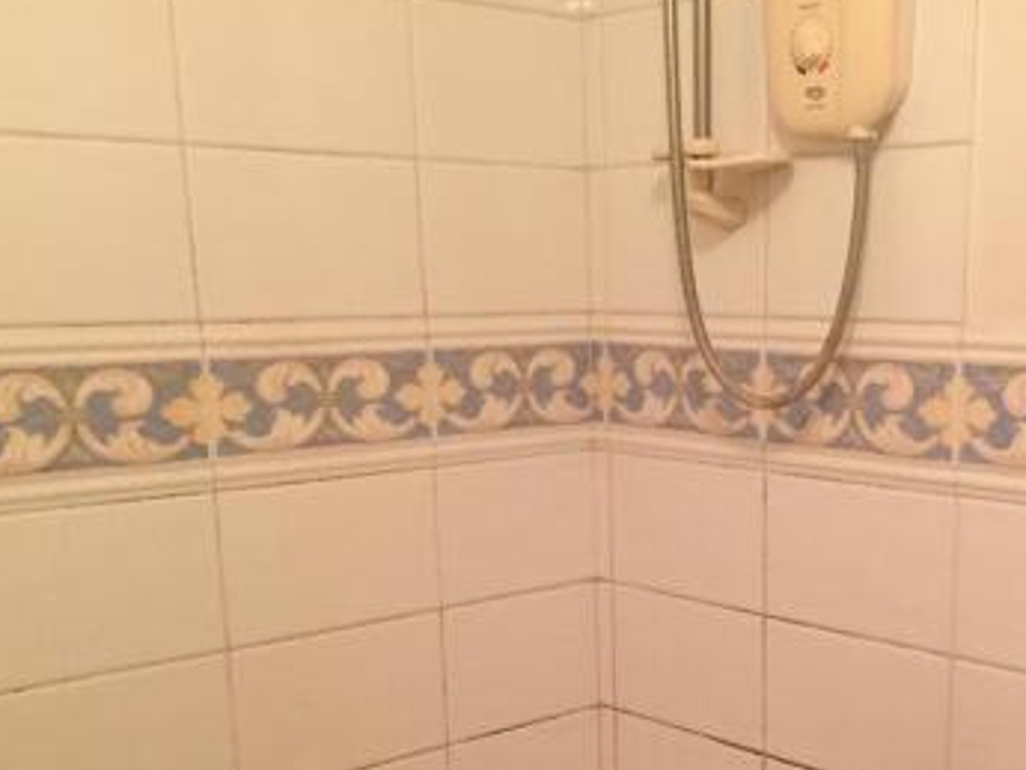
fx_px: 1453
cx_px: 733
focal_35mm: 49
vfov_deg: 28.9
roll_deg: -0.2
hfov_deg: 38.2
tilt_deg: -12.4
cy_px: 632
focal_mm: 4.15
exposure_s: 1/24
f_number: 2.2
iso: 250
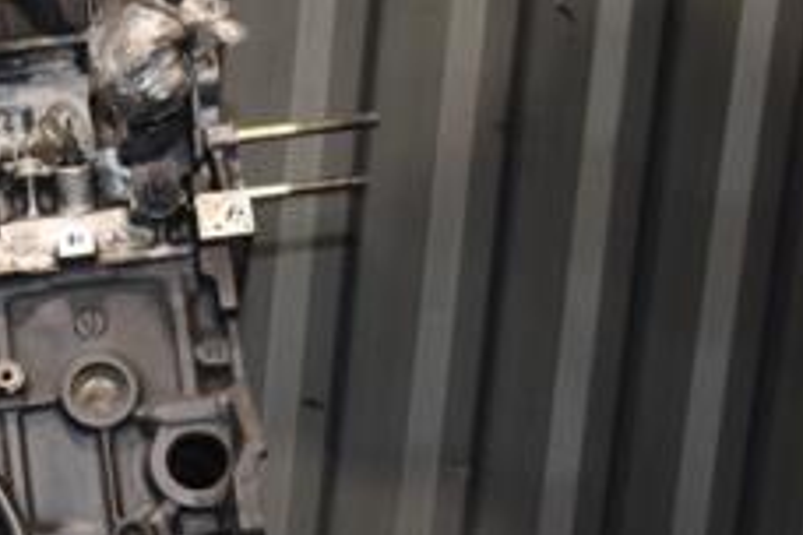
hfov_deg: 21.6
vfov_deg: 15.2
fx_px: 1940
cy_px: 641
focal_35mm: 87
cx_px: -169
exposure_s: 1/60
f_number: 5
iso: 800
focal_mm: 22
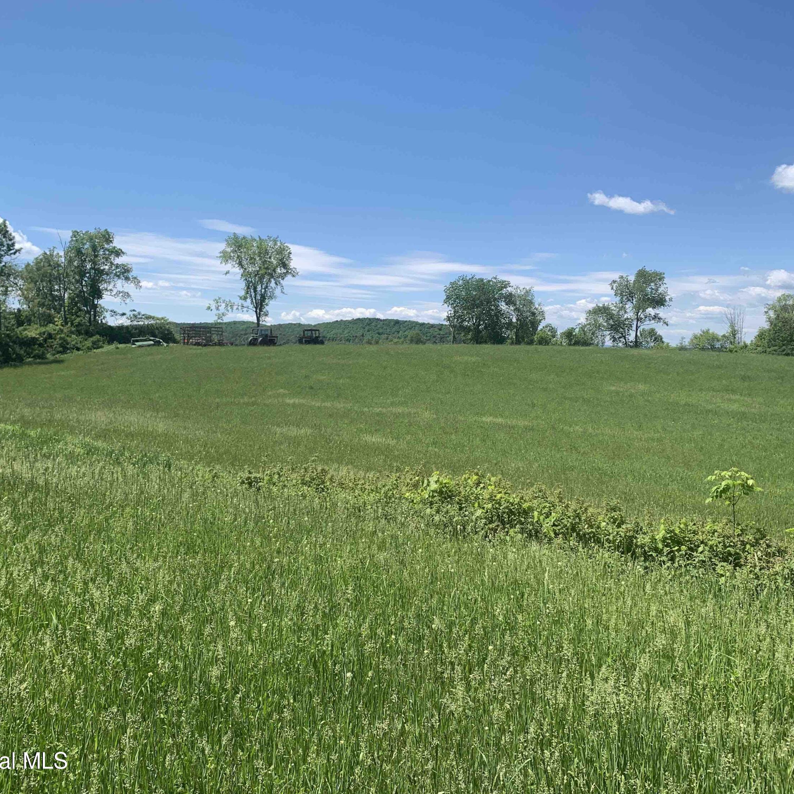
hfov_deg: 52.5
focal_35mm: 31
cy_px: 396
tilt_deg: -3.3
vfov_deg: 52.5
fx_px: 804
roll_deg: -0.4
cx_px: 412
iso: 25
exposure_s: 1/2208
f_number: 1.8
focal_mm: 4.25
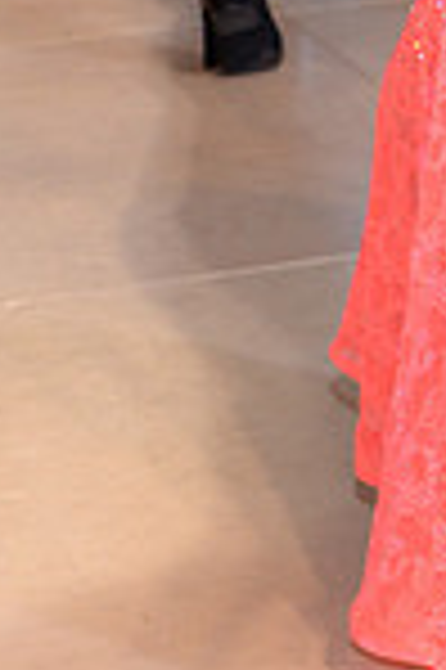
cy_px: -243
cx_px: 795
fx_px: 4787
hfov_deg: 5.3
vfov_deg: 7.9
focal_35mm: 257
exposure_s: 1/250
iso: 1250
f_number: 5.6
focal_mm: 66
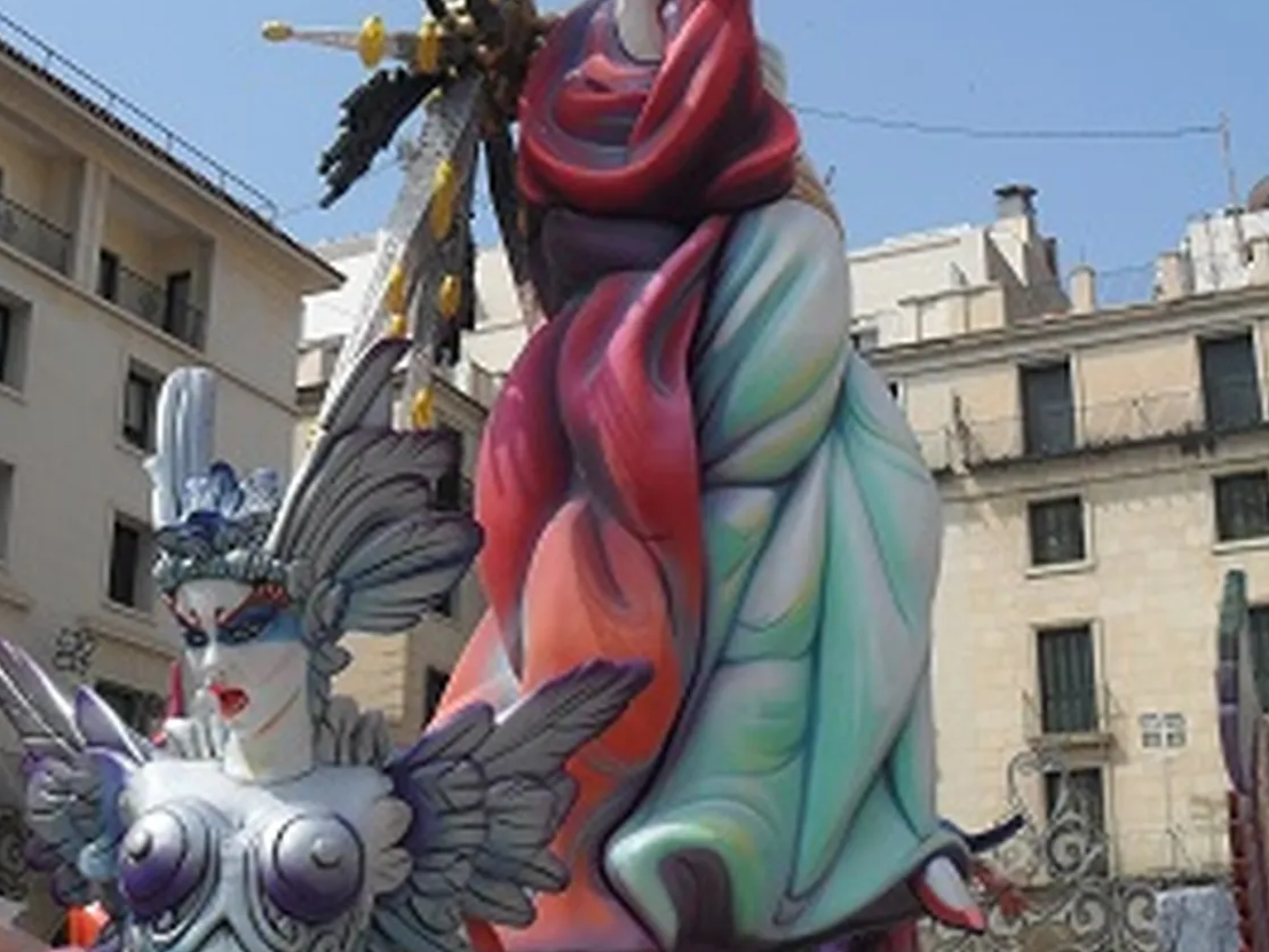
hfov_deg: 36.1
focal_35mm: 53
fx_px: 1943
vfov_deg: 27.4
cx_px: 576
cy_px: 358
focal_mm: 6.2
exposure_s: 1/250
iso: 100
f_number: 8.9
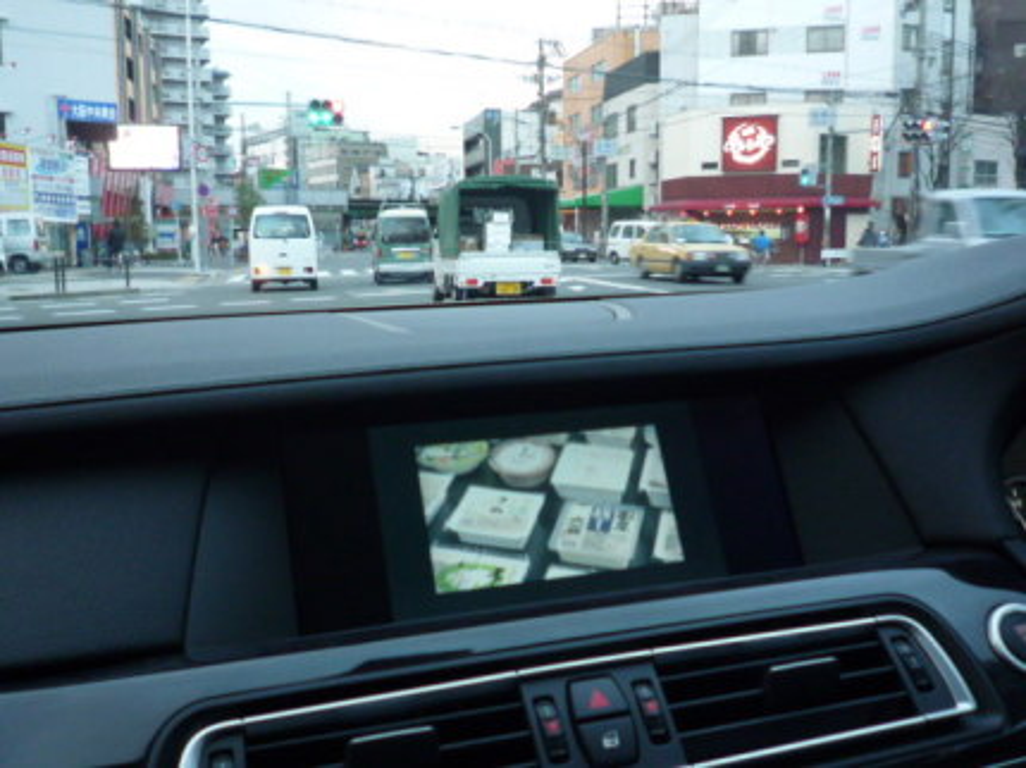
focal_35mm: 37
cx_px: 513
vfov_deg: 38.6
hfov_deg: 50.2
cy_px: 384
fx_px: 1096
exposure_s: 1/30
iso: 200
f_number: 2.8
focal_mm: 4.4
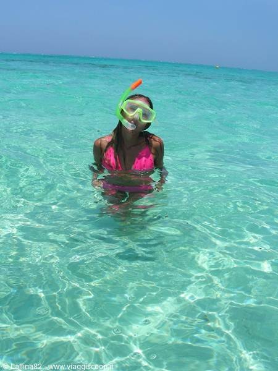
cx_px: 139
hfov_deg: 37.7
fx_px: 407
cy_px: 186
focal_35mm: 38
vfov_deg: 49.0
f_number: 5.6
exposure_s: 1/604
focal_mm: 6.3
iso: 50
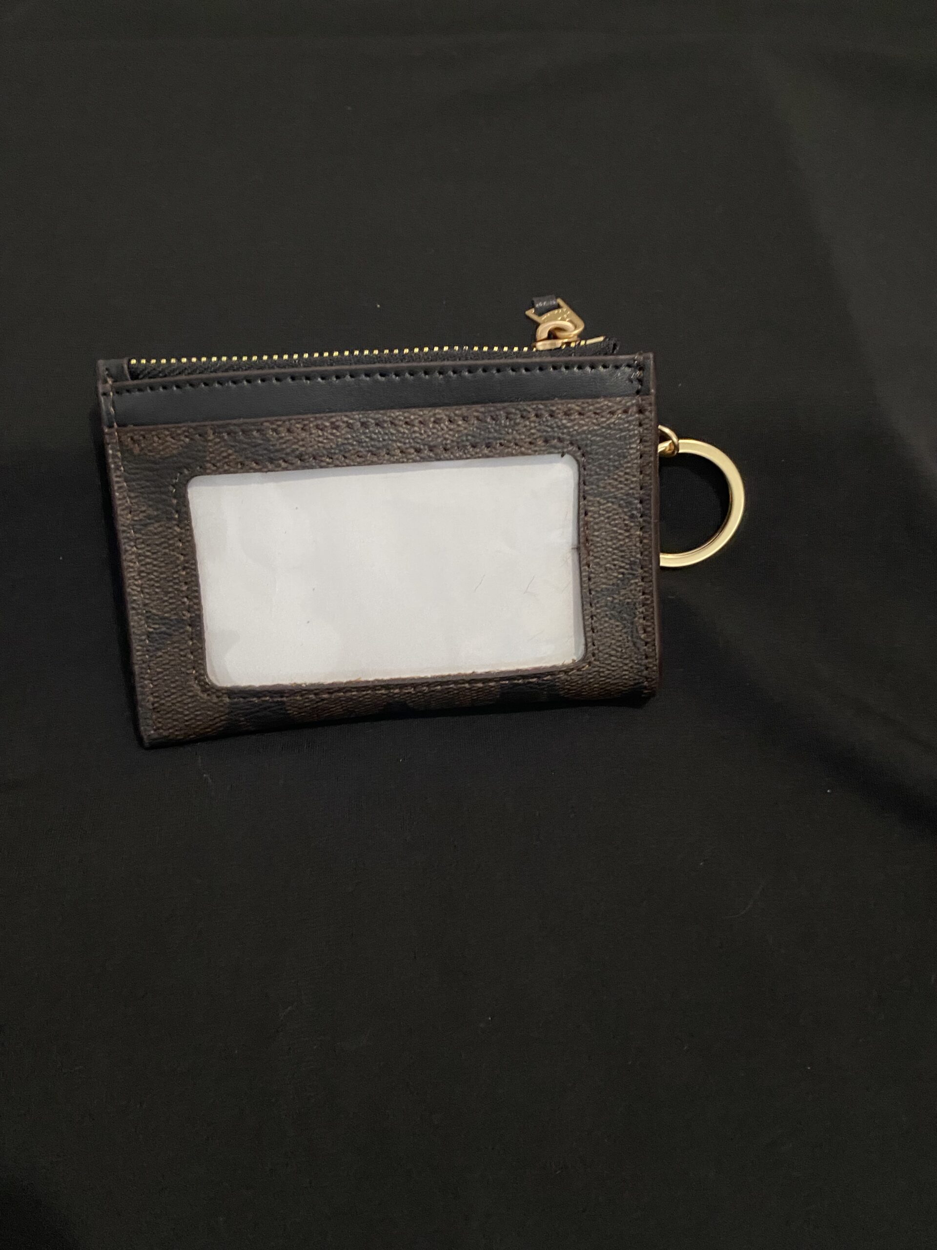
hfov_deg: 53.1
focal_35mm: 26
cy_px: 625
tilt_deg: -62.6
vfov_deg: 67.3
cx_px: 468
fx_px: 938
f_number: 1.8
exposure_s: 1/30
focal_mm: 4.25
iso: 640
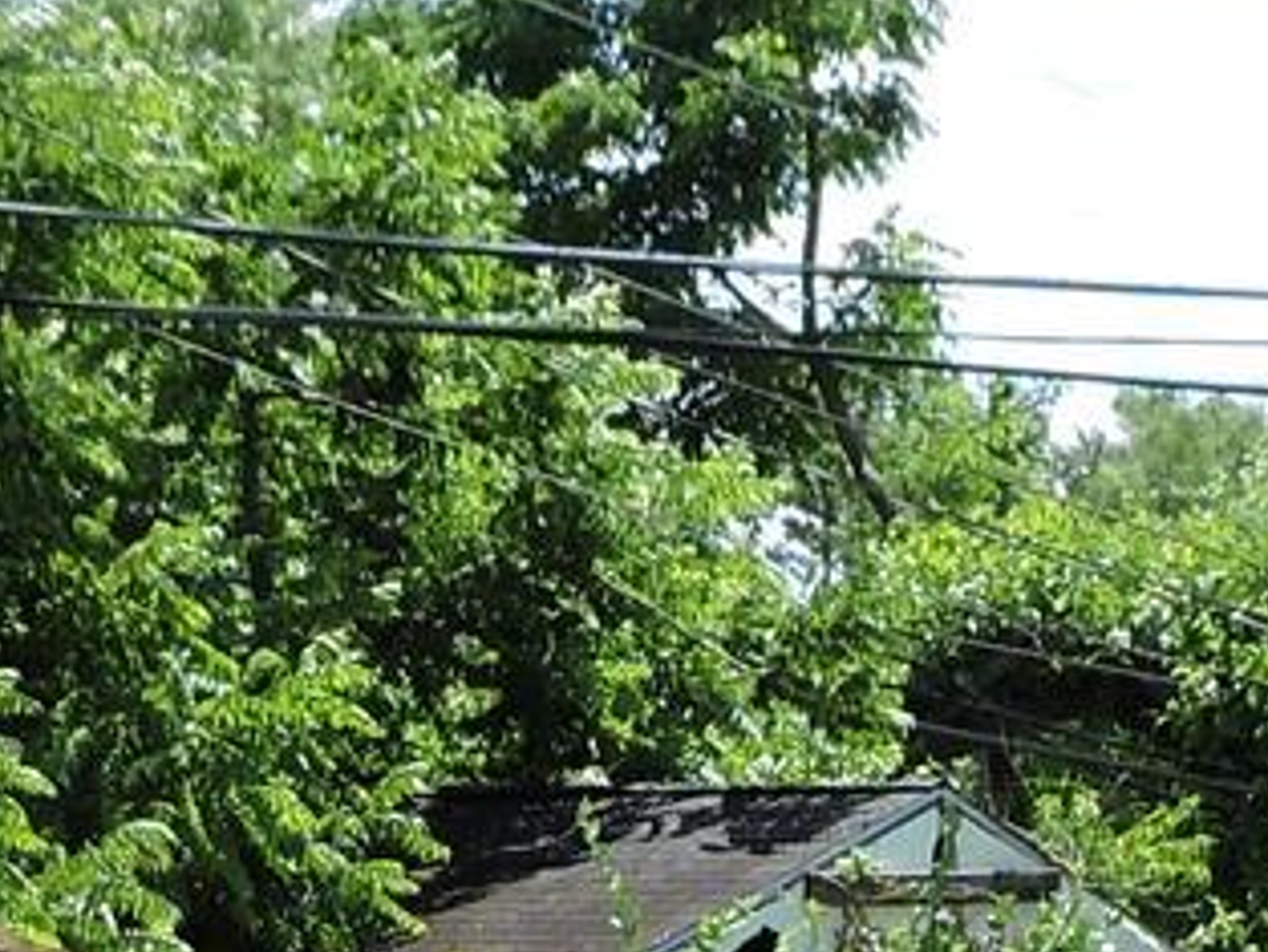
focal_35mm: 157
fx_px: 5753
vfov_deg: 9.1
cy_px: 1572
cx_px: 810
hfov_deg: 12.6
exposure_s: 1/640
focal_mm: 4.3
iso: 100
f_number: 3
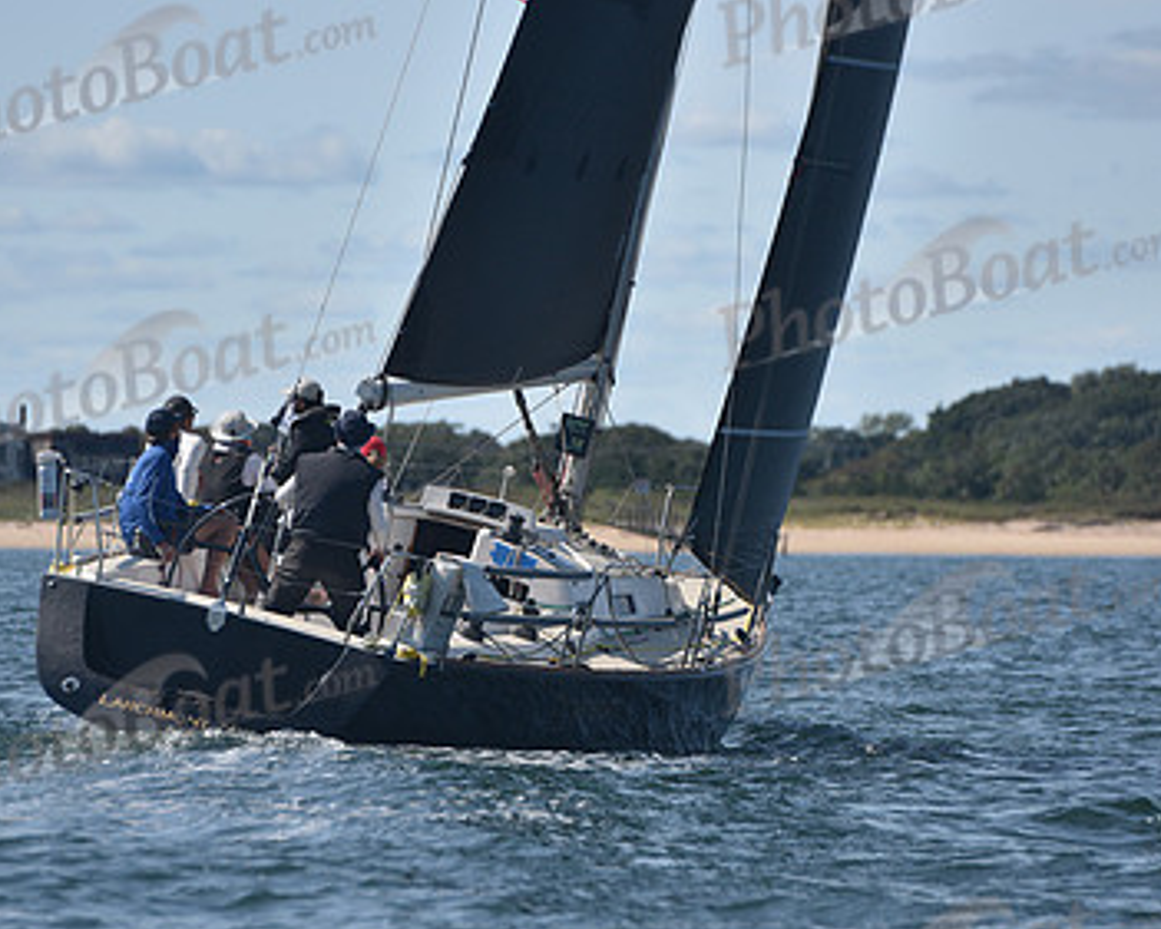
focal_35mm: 310
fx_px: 10655
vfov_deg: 5.0
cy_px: 504
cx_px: 549
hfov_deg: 6.2
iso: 250
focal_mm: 200
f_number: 4.5
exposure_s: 1/2000
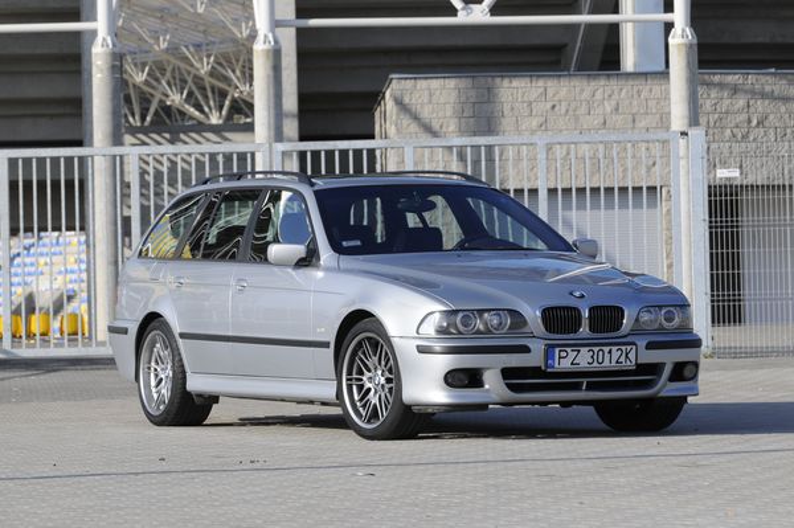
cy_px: 264
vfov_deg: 7.9
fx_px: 3834
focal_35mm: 174
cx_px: 397
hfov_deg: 11.8
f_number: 8
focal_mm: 116
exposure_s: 1/400
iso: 200
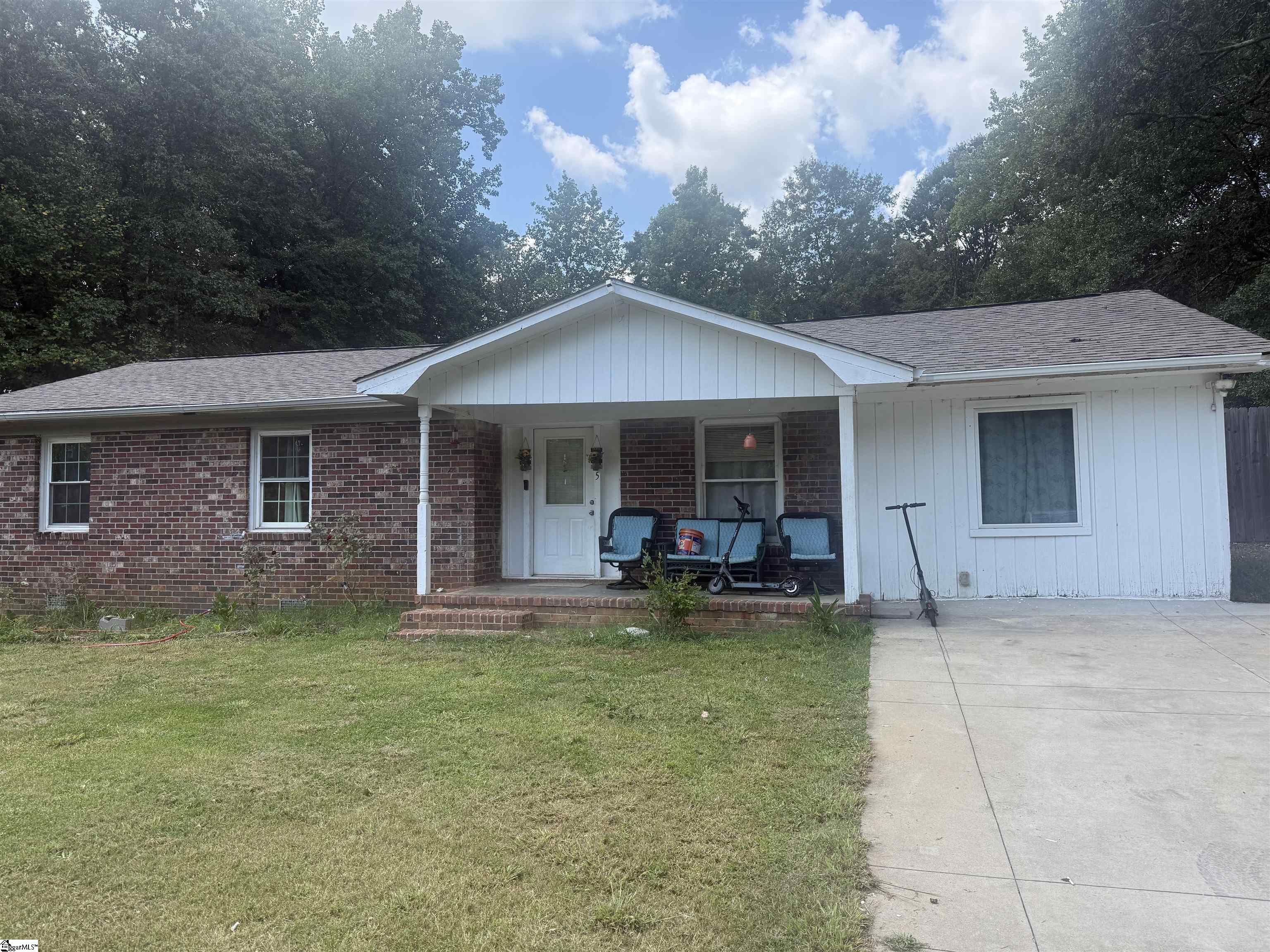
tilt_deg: +3.8
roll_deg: +0.2
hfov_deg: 71.6
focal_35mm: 24
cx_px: 635
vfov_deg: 56.8
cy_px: 476
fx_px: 881
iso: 100
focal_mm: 6.76
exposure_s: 1/2110
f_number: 1.78
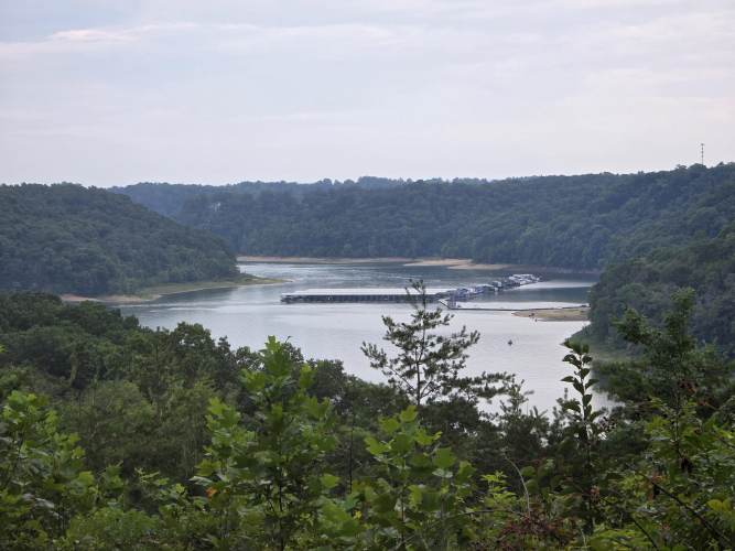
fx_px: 2441
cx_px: 368
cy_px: 276
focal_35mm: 115
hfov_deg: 17.1
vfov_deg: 12.9
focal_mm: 18.6
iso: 100
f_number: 3.4
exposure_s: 1/120
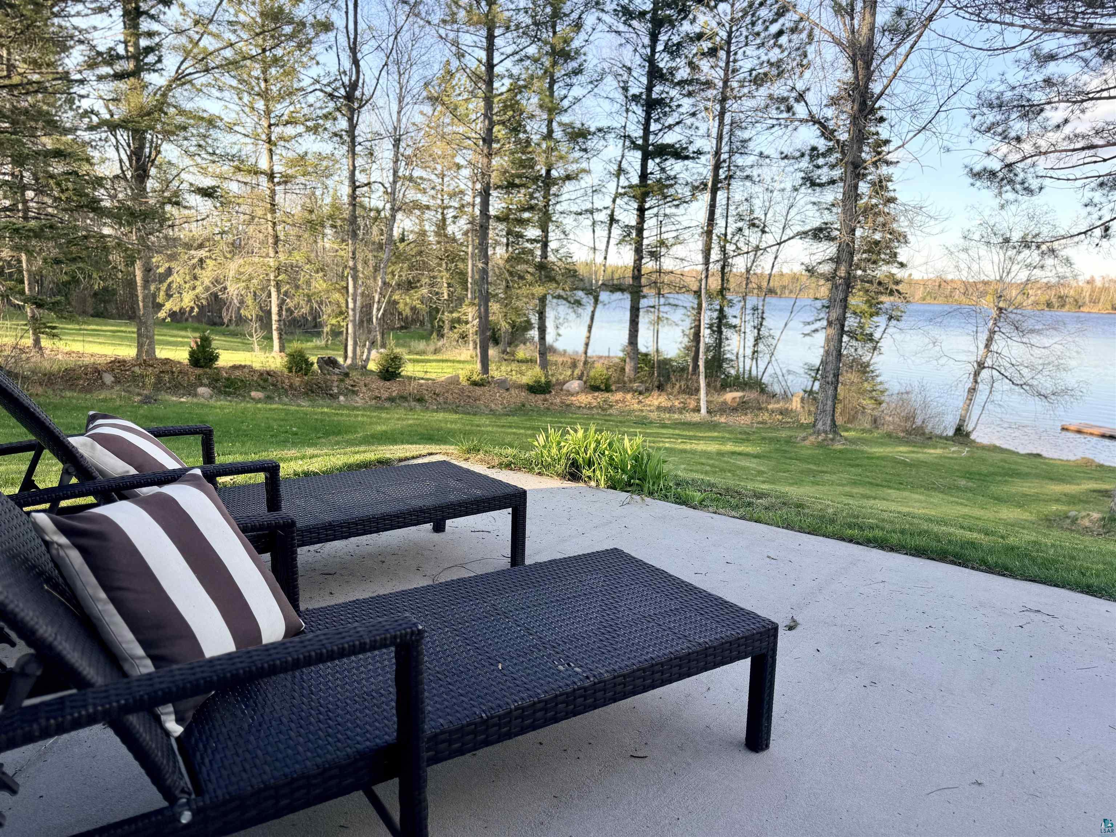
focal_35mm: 24
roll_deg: -2.2
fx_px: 774
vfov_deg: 56.8
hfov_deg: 71.6
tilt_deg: -10.4
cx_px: 558
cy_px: 418
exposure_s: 1/967
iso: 100
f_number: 1.78
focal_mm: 6.76
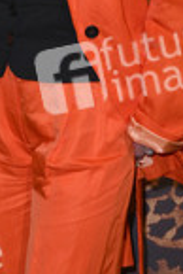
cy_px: -25
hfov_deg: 7.3
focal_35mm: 187
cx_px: -40
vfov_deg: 10.8
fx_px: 1422
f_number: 5.6
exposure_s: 1/250
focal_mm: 68
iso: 1250
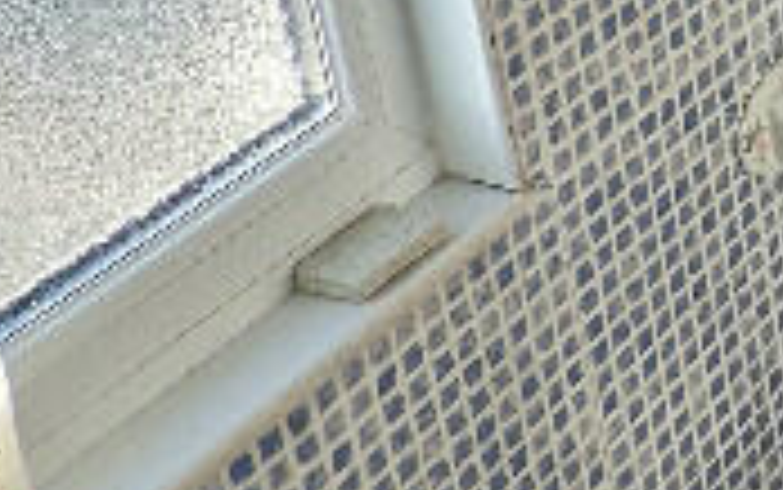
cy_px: -299
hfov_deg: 16.7
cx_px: 1476
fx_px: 2135
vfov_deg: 12.3
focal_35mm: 100
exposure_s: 1/557
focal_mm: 2.35
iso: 45
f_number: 2.2
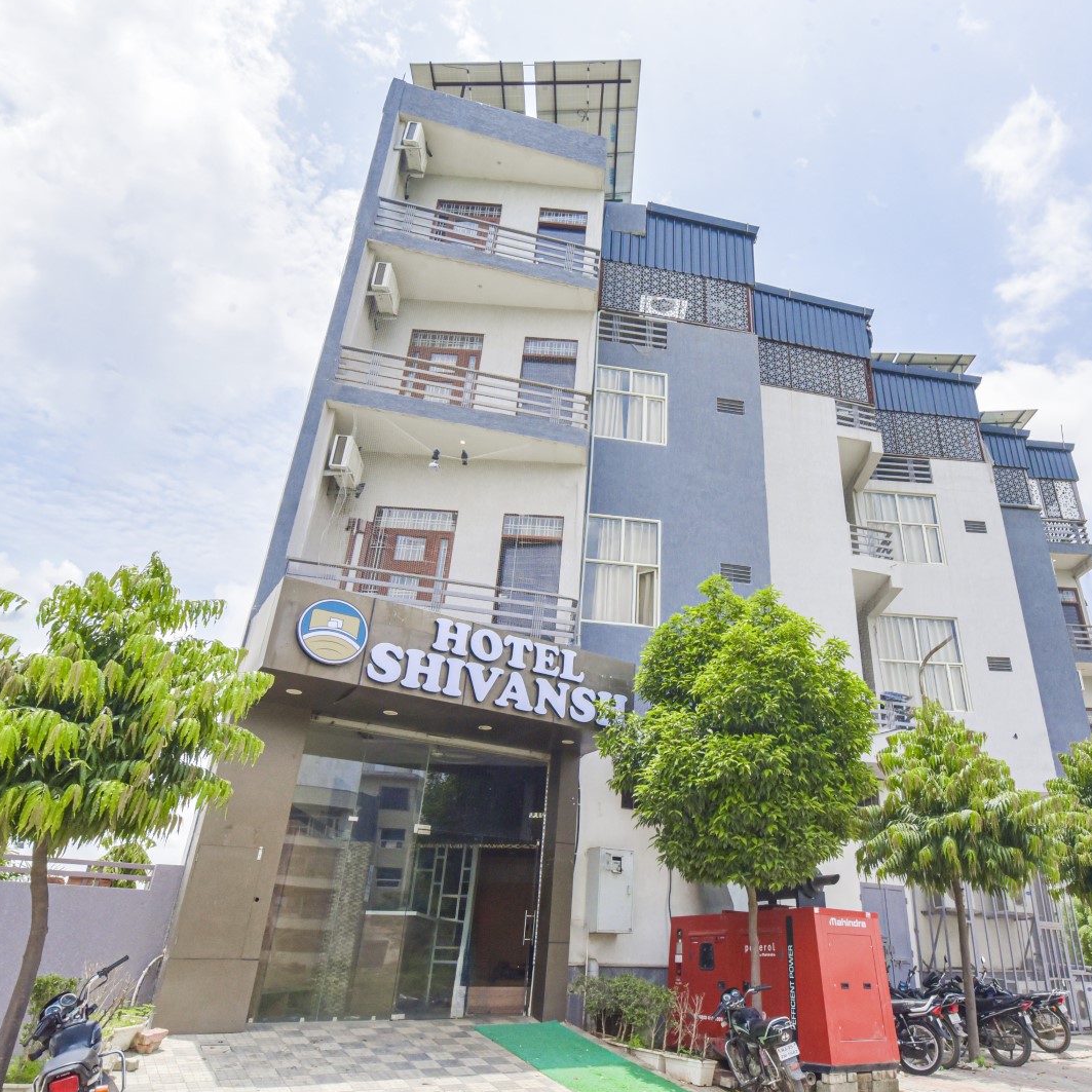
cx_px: 681
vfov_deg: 69.6
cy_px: 547
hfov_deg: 68.6
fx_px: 785
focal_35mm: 22
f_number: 13
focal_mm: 17
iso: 1000
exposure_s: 1/1000
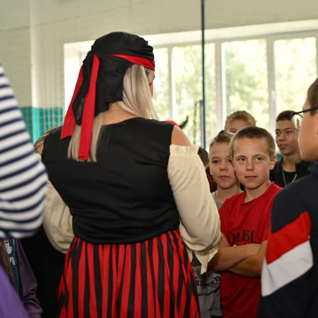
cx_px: 253
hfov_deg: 29.4
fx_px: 592
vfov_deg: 30.0
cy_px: 189
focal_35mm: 57
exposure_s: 1/320
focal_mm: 35
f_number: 2.2
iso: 250
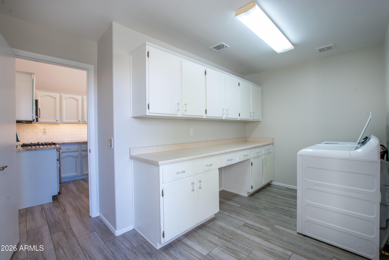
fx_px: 162
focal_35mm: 15
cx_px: 194
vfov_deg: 77.3
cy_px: 130
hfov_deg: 100.4
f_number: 11
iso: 100
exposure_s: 1/2
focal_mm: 10
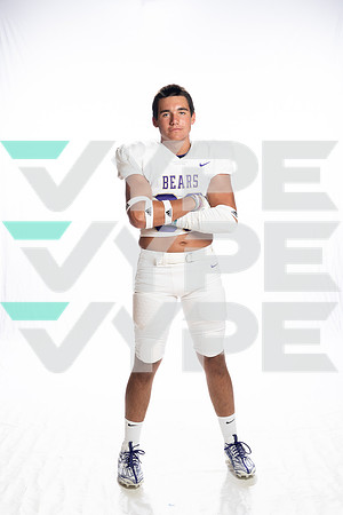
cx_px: 172
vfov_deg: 39.6
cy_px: 258
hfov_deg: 27.0
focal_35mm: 50
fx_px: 715
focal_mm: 50
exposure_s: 1/250
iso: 800
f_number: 8
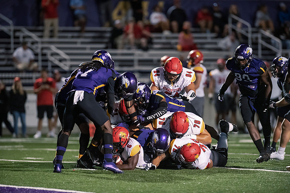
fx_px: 2417
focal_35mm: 300
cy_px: 96
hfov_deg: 6.9
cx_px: 145
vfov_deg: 4.6
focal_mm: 300
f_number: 2.8
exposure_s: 1/640
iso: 6400
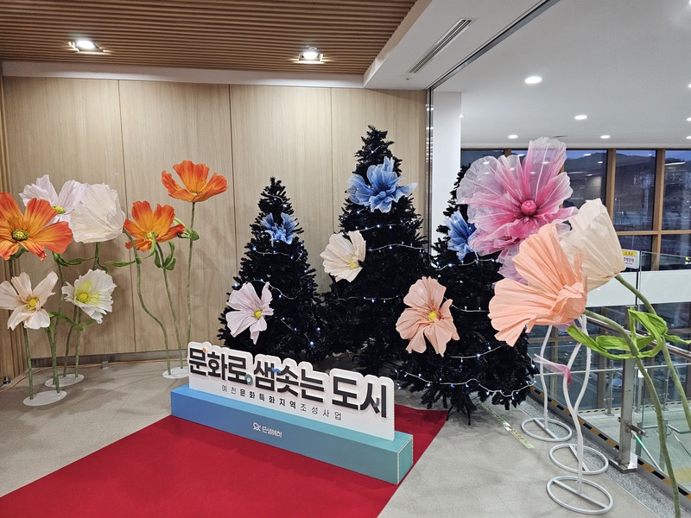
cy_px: 259
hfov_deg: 73.9
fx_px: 459
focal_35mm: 23
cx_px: 346
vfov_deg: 58.9
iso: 320
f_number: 1.7
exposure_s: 1/120
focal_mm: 6.3
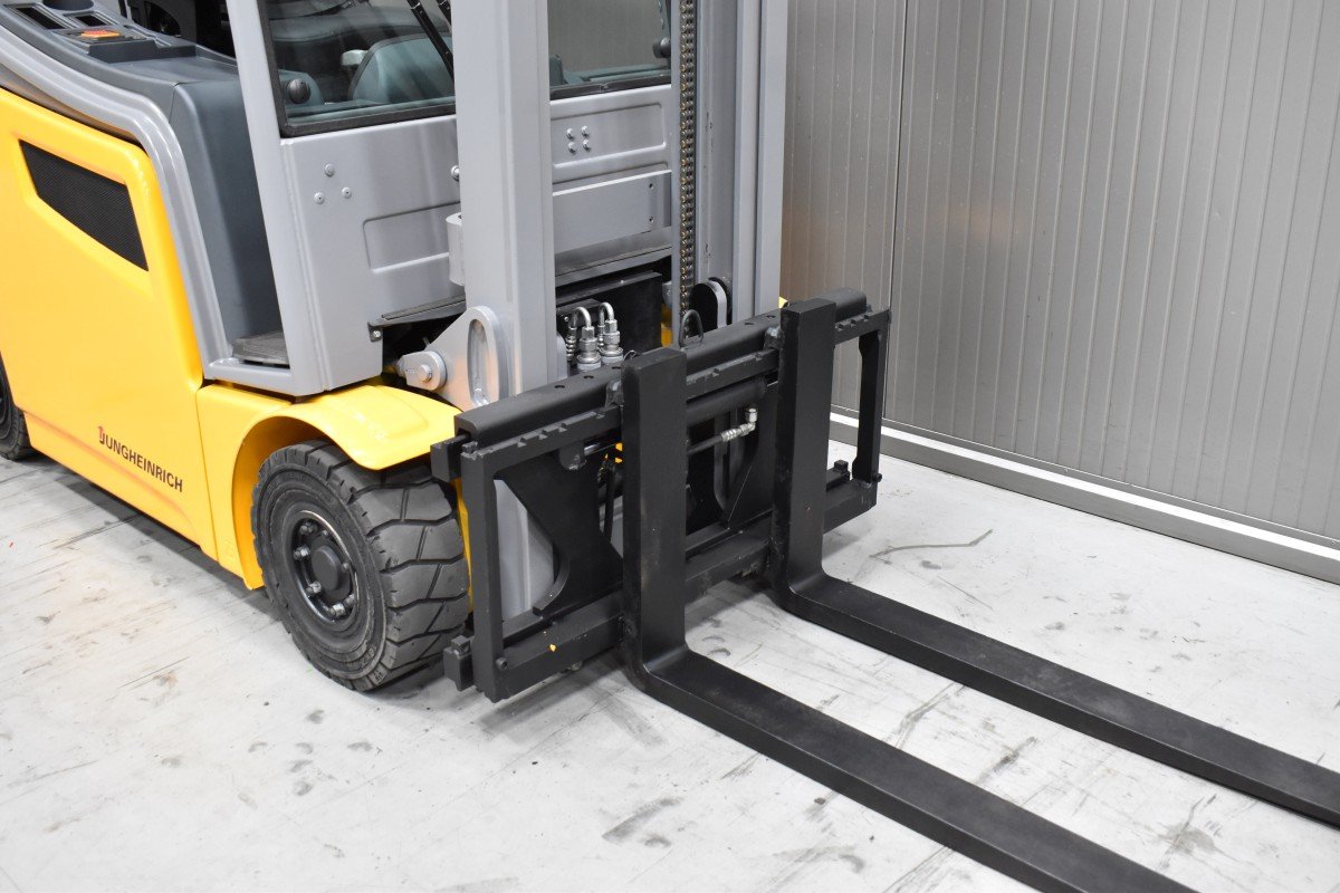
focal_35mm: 36
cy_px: 446
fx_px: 1340
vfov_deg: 36.9
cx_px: 670
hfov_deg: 53.1
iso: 1600
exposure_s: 1/25
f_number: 5
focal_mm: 24
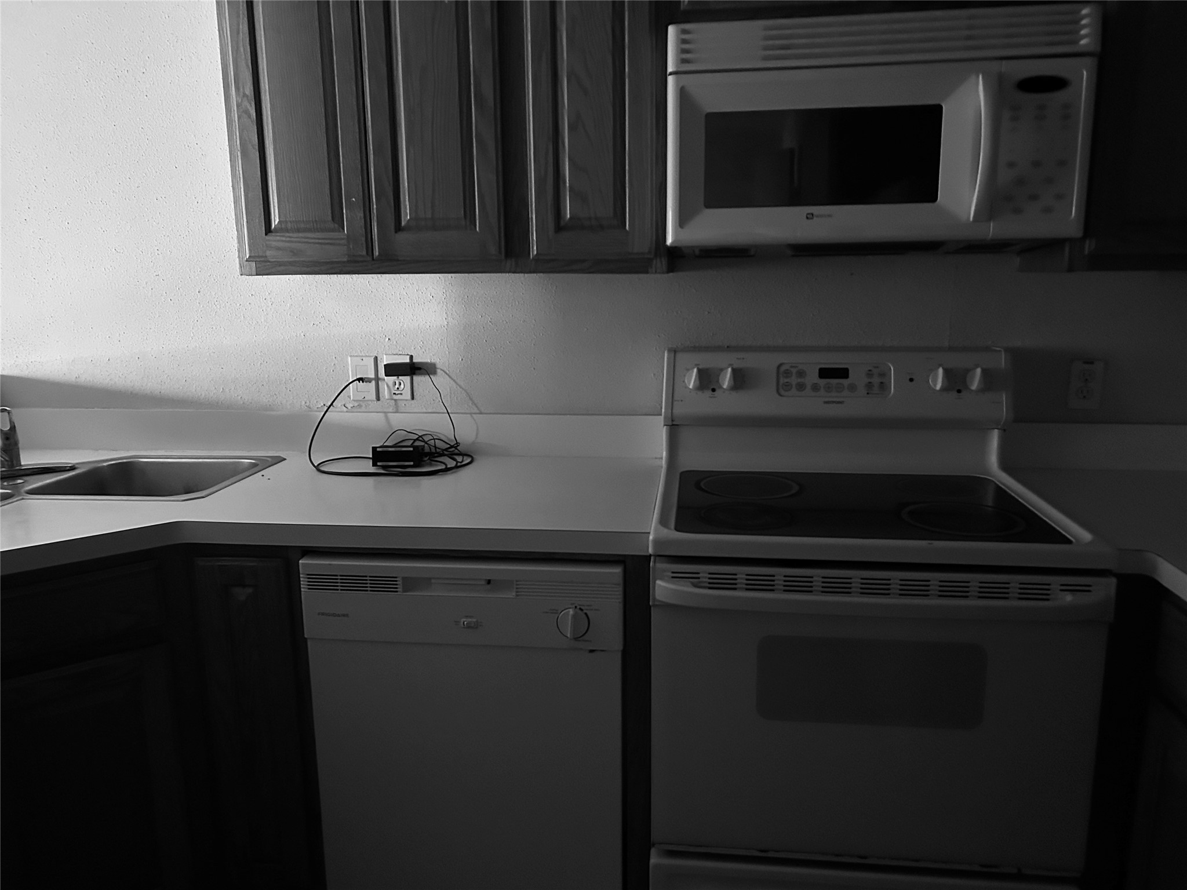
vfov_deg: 53.1
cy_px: 445
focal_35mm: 26
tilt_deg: -10.1
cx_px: 594
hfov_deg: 67.3
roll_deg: +0.4
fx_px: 892
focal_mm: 5.7
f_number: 1.5
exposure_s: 1/30
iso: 640
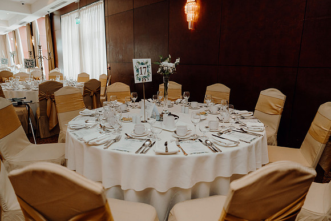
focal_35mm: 24
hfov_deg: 73.7
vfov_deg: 53.2
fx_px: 221
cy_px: 110
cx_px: 166
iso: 1250
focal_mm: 24
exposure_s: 1/200
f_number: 2.8
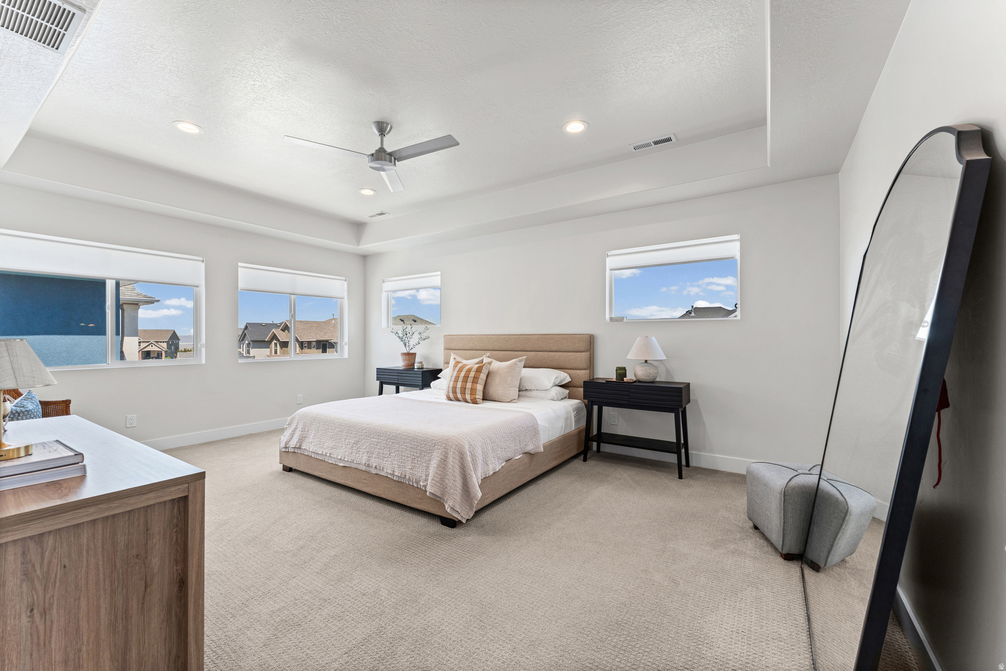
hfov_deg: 104.3
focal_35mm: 14
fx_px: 391
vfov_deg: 81.2
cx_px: 503
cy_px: 336
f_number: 9
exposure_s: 1/4
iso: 250
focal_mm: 14
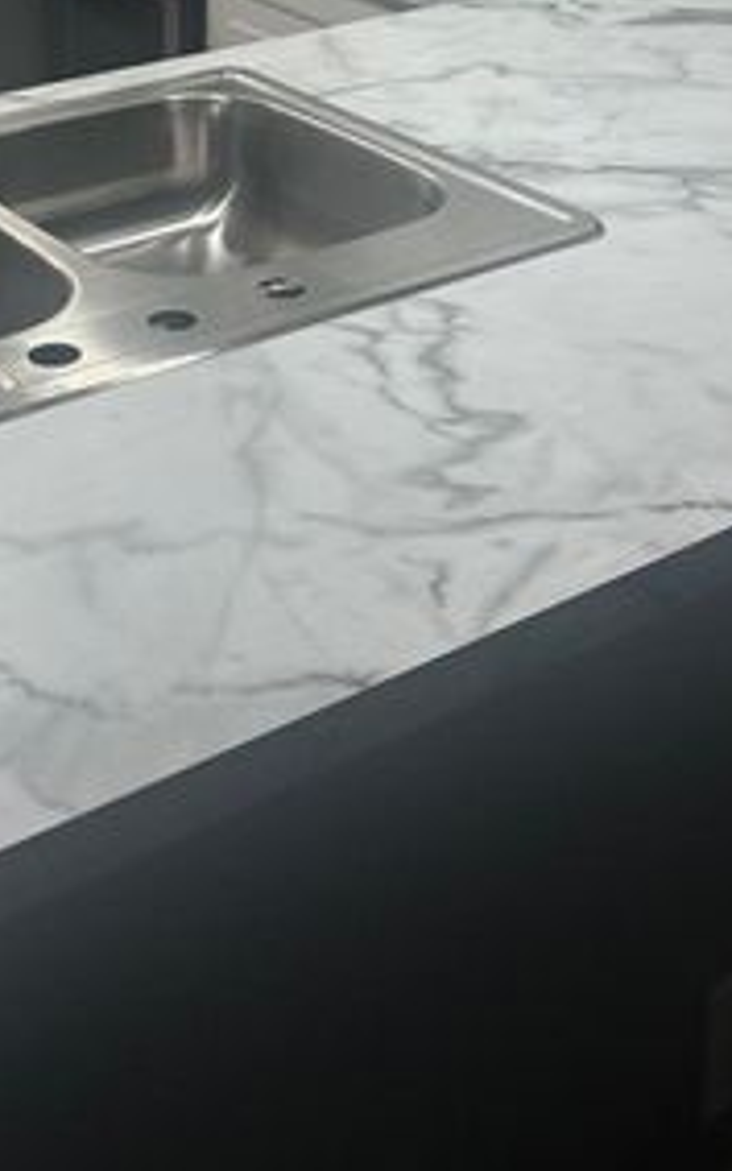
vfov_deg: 29.7
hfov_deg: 21.5
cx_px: 227
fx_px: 1914
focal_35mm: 60
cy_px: -197
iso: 100
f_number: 1.78
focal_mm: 6.86
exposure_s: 1/120
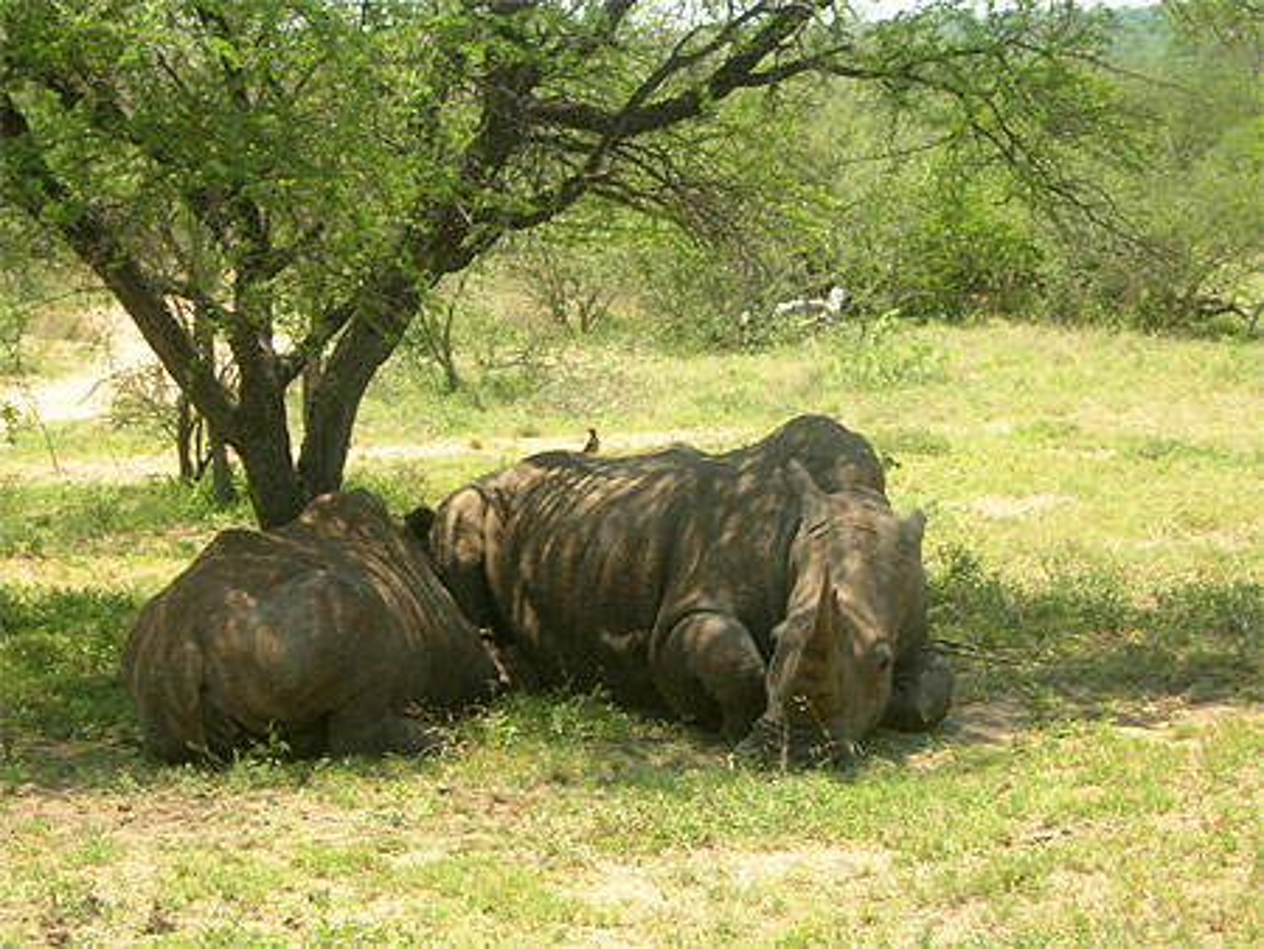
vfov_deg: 13.1
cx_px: 632
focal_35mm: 113
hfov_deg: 17.4
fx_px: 4128
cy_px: 474
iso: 50
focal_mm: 23.4
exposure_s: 1/65.8
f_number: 8.2
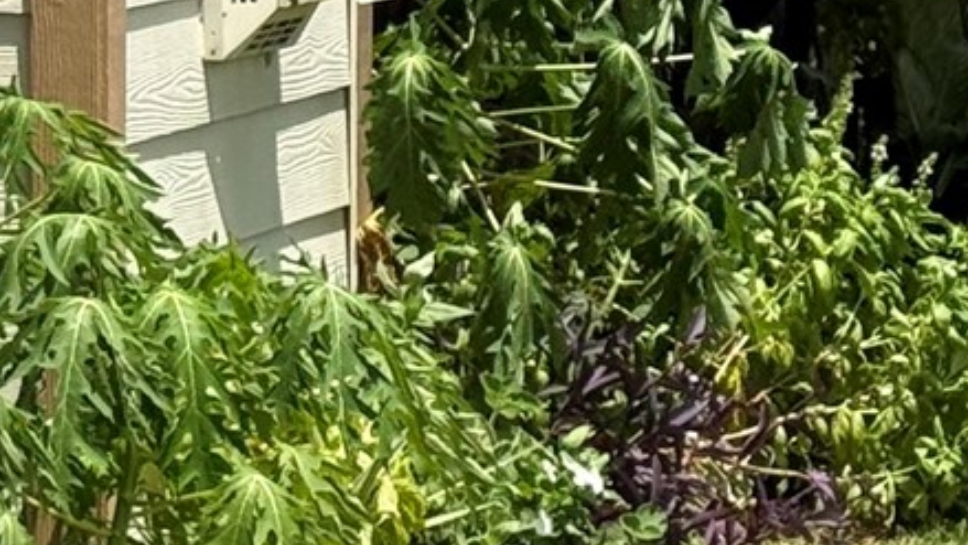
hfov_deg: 8.6
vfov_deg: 5.0
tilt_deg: -1.1
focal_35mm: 244
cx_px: 1596
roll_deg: -0.6
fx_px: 6263
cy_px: -172
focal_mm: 6.76
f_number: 1.78
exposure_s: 1/5208
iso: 80
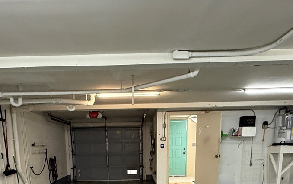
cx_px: 130
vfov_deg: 32.1
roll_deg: +1.8
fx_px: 280
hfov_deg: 55.2
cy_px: 201
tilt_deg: -10.9
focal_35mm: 35
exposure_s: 1/60
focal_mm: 2.22
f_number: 2.2
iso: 400
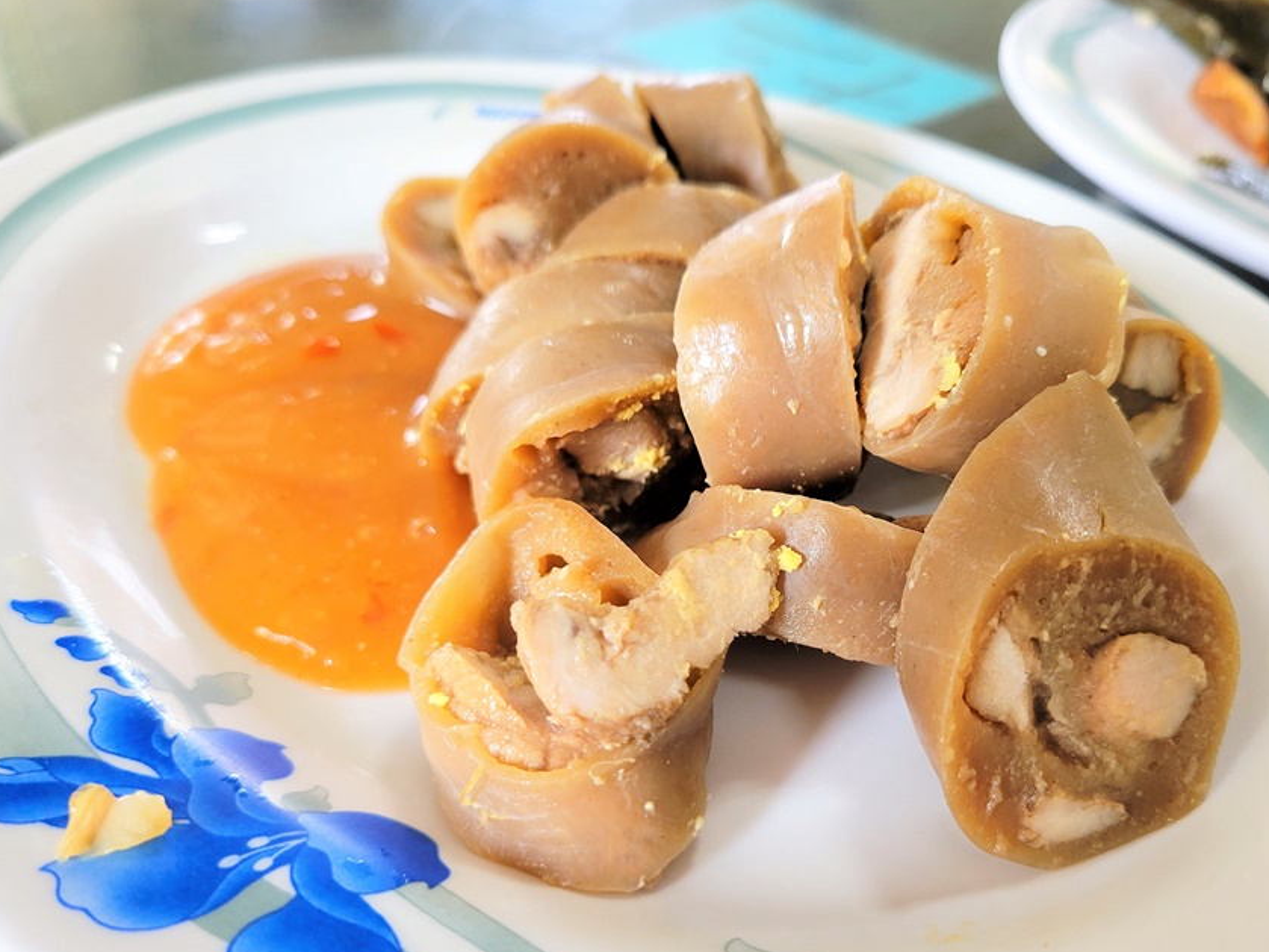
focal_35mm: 31
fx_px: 1136
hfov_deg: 58.1
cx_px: 726
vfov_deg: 45.4
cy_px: 525
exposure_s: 1/120
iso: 125
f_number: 1.8
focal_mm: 5.4
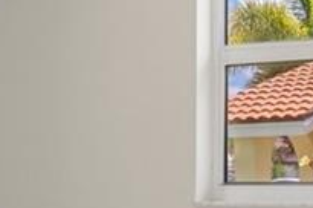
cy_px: 190
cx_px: 5
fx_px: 1155
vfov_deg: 10.2
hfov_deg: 15.2
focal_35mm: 133
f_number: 9
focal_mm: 17
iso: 320
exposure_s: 1/10
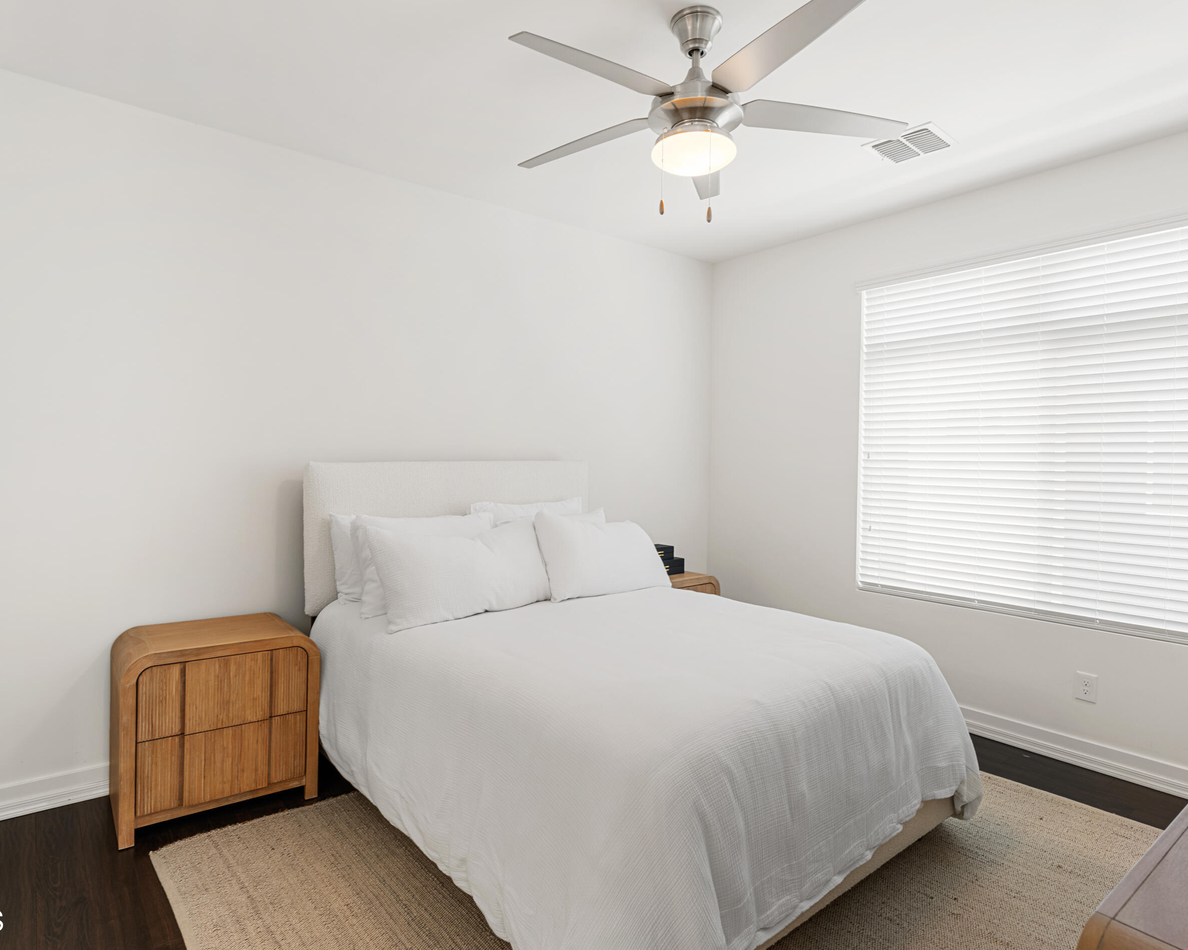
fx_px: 693
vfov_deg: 68.9
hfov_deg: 81.2
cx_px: 587
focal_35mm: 20
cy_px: 466
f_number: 8
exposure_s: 1
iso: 80
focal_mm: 16.6
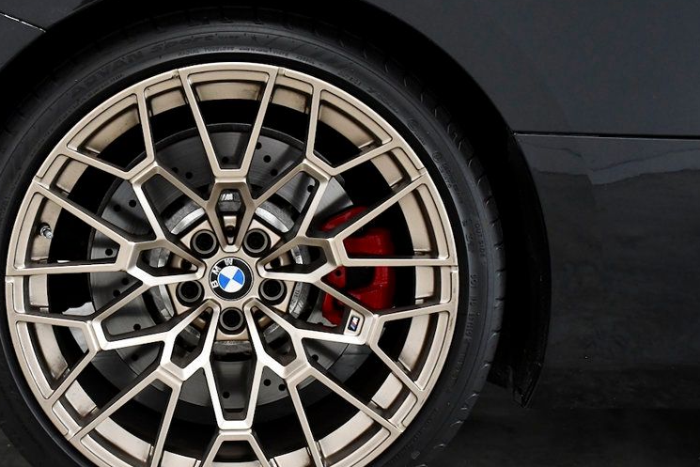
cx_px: 232
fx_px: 1283
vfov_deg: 20.6
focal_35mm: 66
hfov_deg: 30.3
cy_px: 248
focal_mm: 32
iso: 2500
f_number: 5.6
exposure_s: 1/500
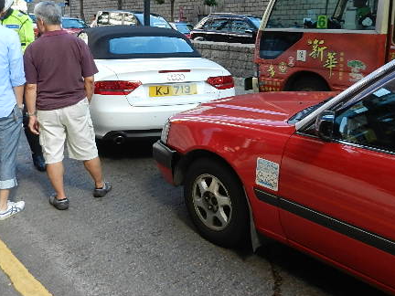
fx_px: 422
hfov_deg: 50.1
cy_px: 94
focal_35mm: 37
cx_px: 201
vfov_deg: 38.2
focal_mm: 4.5
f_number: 3.5
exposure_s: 1/250
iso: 180
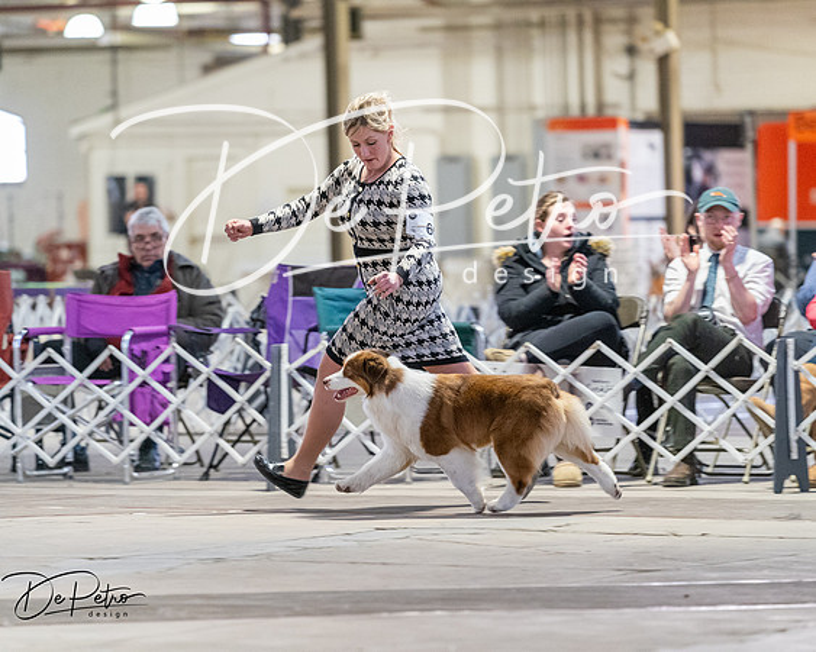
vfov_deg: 6.9
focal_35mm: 225
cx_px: 408
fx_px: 5438
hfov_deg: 8.6
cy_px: 326
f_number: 3.5
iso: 6400
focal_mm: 200
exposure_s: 1/250
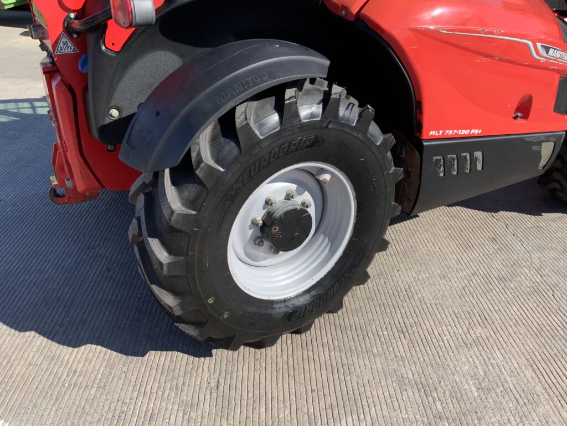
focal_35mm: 29
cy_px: 213
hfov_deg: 61.7
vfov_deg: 48.2
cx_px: 284
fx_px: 475
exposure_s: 1/962
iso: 16
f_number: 1.8
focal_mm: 3
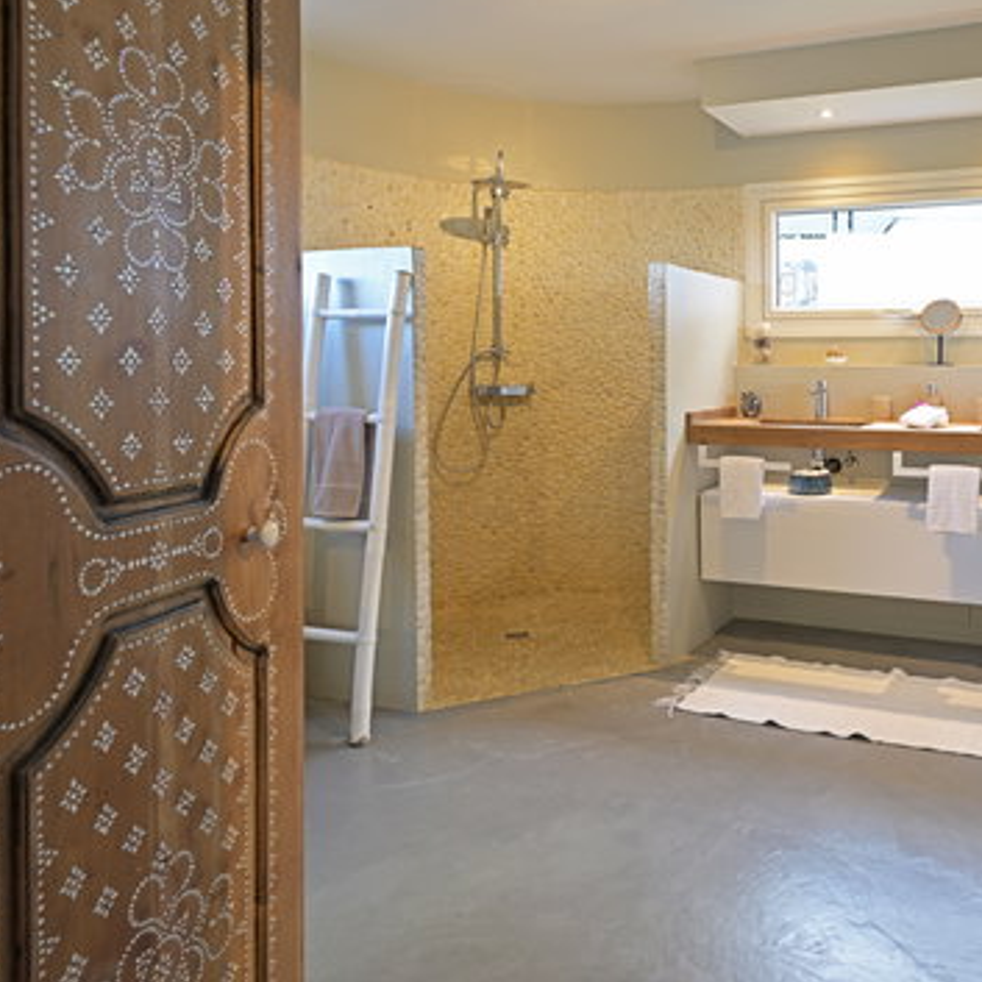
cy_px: 484
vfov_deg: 60.9
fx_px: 834
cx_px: 732
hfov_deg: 57.9
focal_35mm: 26
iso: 250
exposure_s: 1/3
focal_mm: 20
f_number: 13
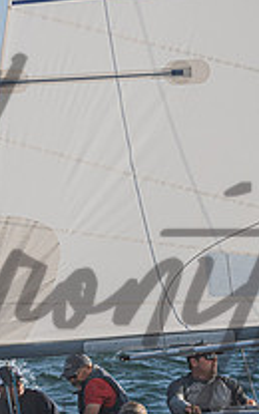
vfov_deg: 7.0
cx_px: 30
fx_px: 3377
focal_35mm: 299
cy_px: 279
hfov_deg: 4.4
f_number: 6.3
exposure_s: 1/3200
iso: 400
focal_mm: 100
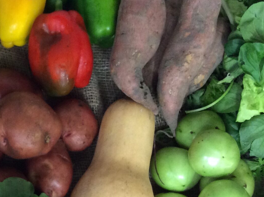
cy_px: 165
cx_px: -13
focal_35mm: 81
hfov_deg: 23.0
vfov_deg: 18.0
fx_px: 617
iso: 200
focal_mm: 3.3
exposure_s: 1/24
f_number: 2.4
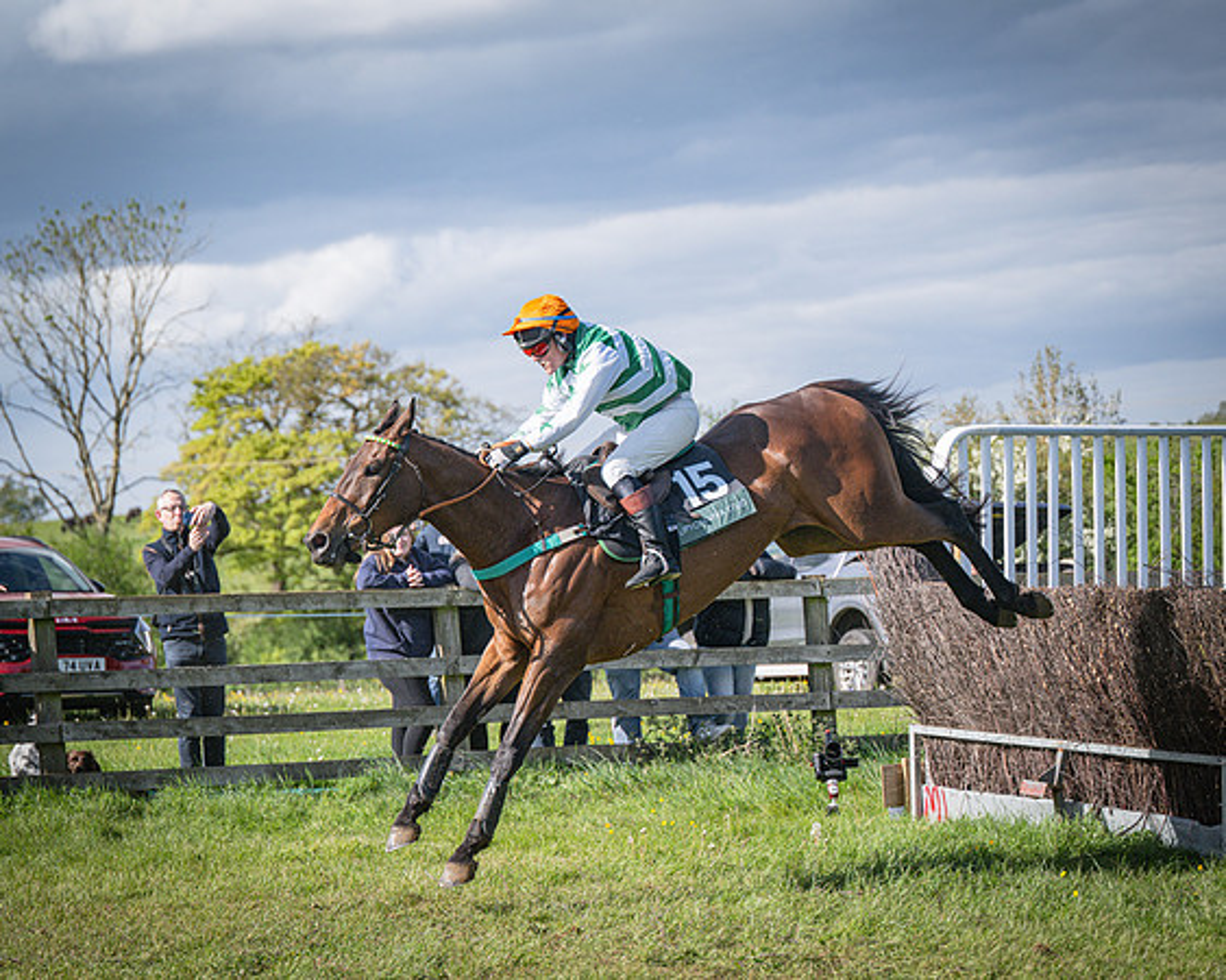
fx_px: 4003
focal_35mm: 110
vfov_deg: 14.0
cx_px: 613
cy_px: 490
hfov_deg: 17.4
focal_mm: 98
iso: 400
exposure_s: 1/3200
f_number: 4
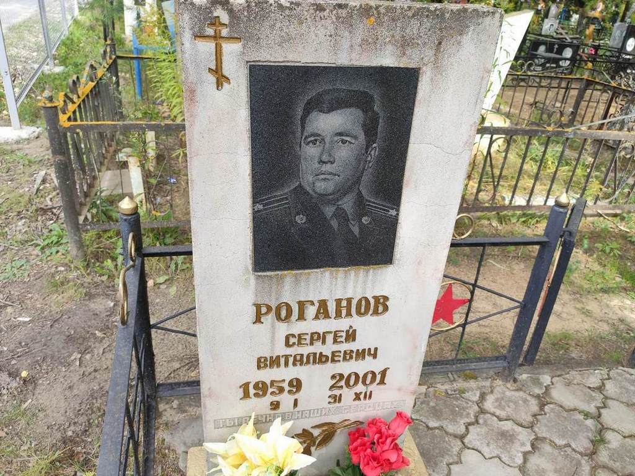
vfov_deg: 53.1
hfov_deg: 67.3
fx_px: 477
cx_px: 318
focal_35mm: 26
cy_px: 238
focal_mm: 4.77
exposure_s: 1/251
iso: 112
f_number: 1.75
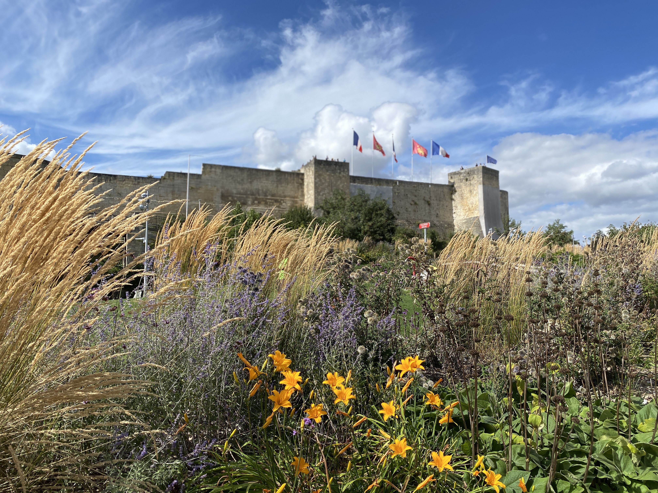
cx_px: 329
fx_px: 494
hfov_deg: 67.3
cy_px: 246
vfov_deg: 53.1
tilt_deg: +5.8
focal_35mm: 26
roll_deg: +0.8
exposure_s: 1/3846
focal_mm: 4.25
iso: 32
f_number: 1.8
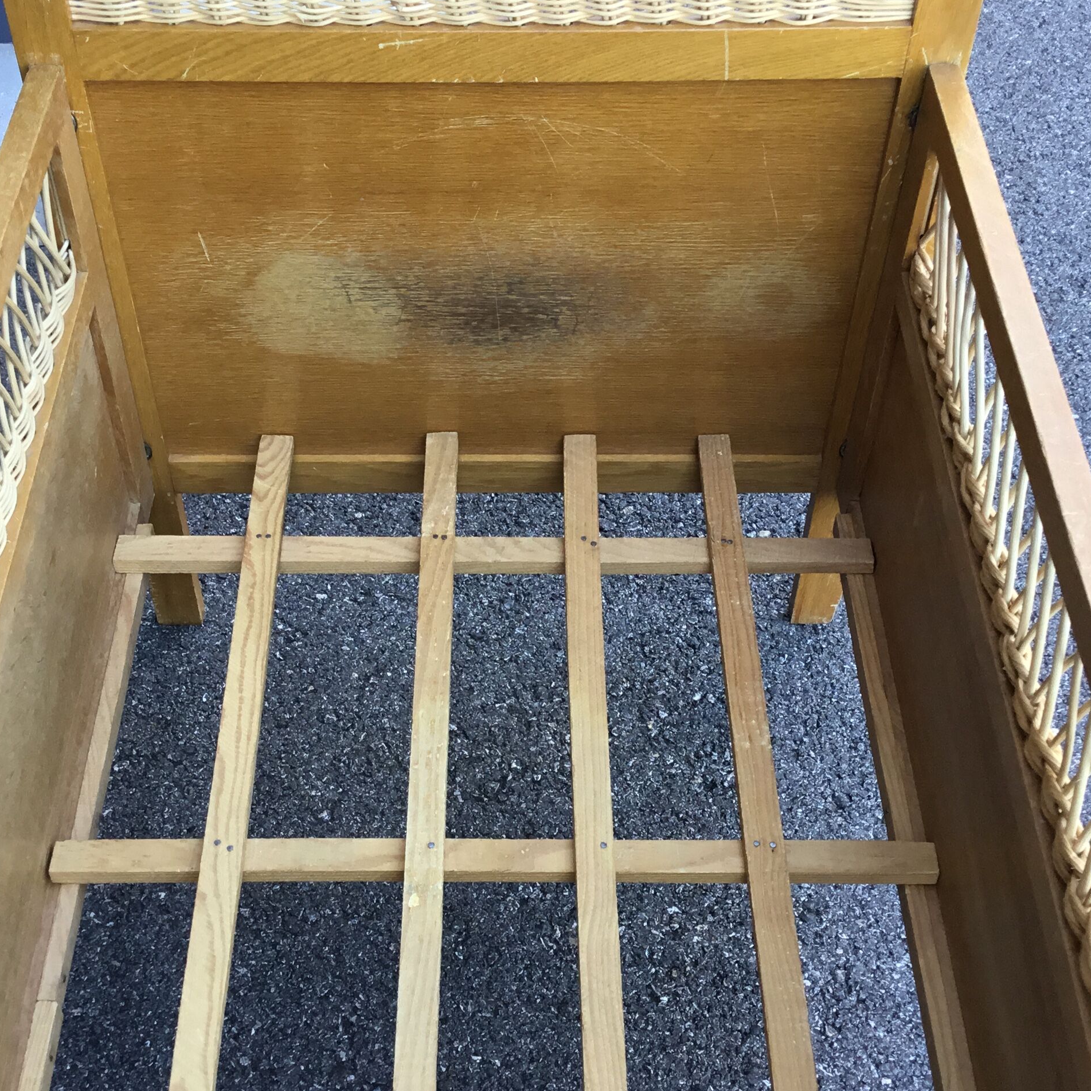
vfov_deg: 36.1
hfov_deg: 36.1
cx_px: 524
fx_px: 1676
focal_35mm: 47
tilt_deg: -49.0
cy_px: 558
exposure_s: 1/100
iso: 40
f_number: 2.4
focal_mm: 3.3
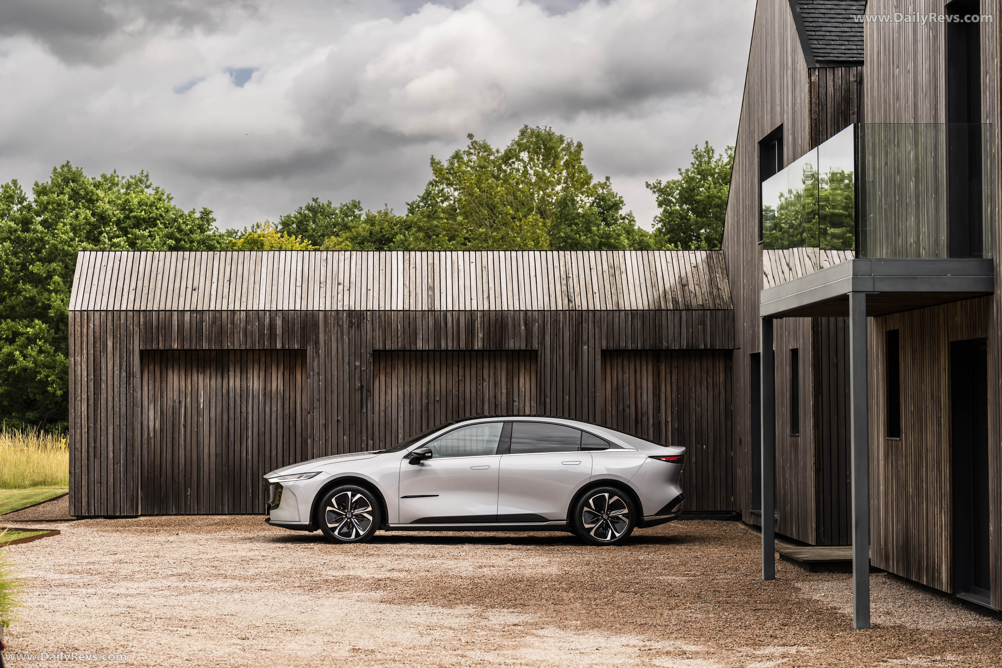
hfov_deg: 27.0
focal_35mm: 75
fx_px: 2087
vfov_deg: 18.2
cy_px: 334
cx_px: 501
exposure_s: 1/400
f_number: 5
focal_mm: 75
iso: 64
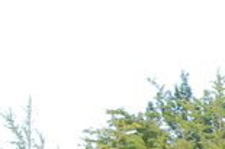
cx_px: 477
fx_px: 762
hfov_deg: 13.8
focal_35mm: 122
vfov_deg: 10.3
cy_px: 303
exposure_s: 1/30
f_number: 7.1
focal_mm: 18
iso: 720
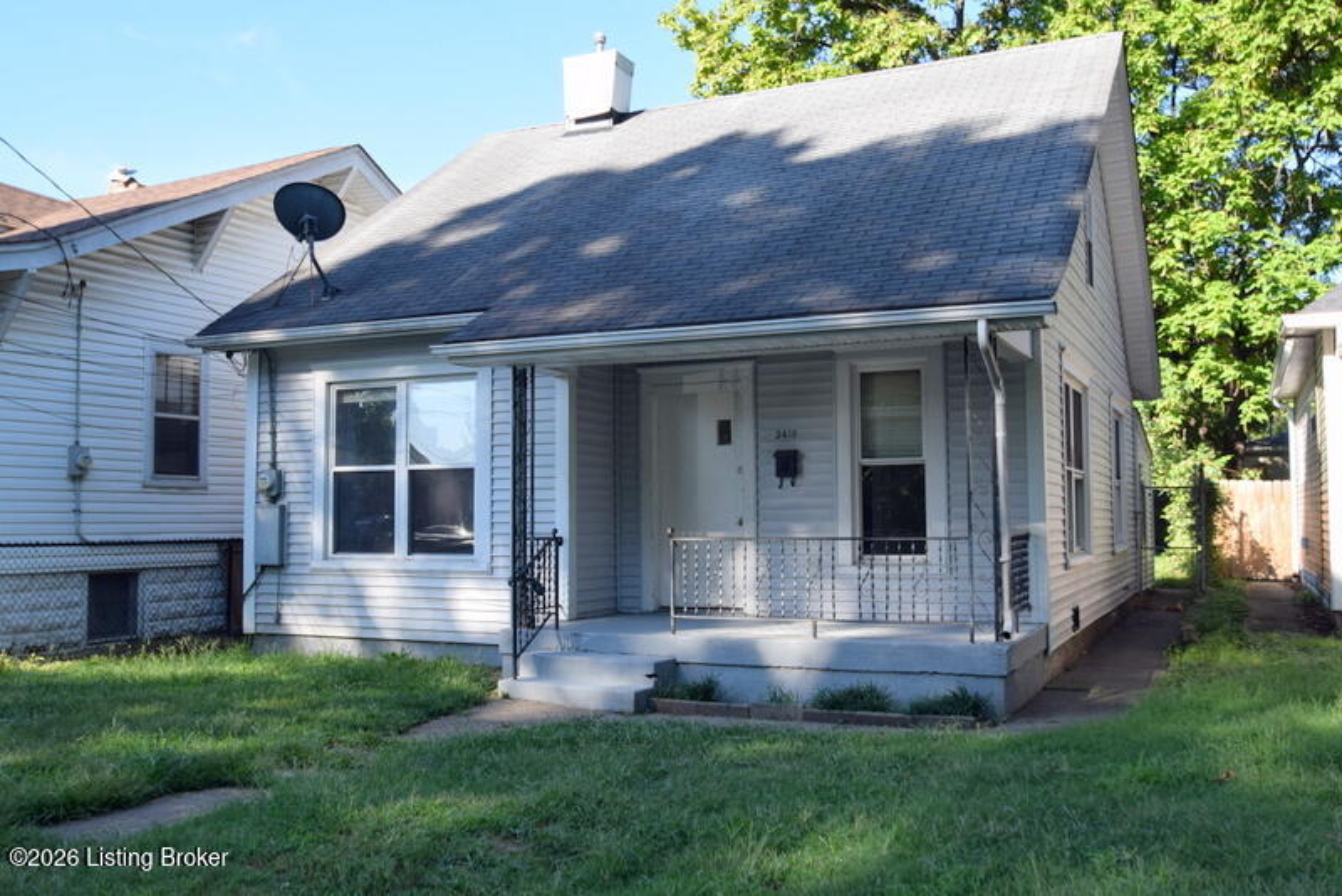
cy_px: 448
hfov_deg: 59.5
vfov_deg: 41.7
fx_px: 1175
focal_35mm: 32
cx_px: 671
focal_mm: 21
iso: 320
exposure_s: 1/250
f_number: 8
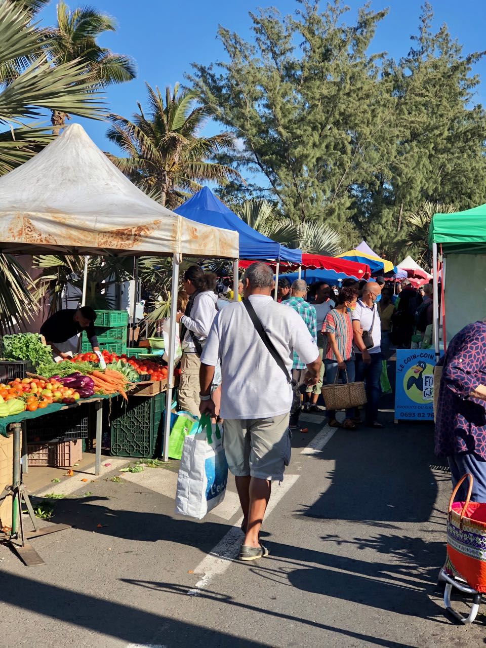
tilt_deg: -0.9
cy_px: 324
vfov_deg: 33.8
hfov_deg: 25.7
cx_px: 243
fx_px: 1067
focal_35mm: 57
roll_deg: -1.4
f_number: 2.8
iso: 20
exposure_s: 1/657
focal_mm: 6.6
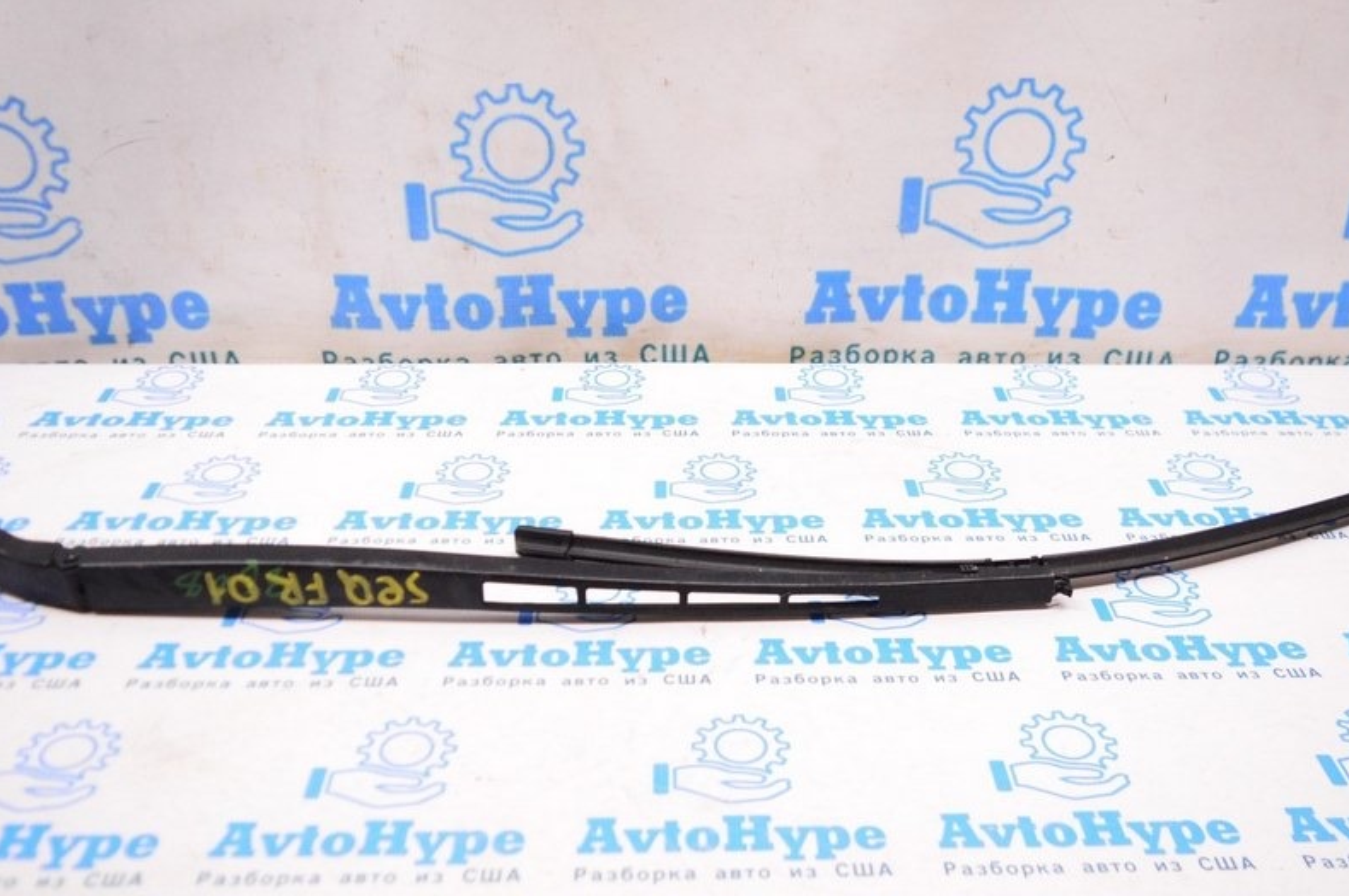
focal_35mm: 35
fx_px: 1310
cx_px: 680
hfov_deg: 54.5
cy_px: 468
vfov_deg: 37.8
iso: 3200
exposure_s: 1/320
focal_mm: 18
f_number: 3.5
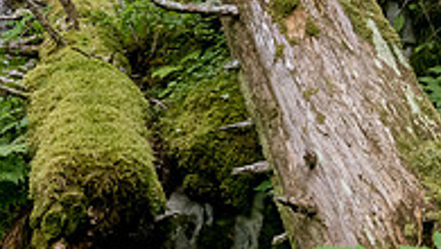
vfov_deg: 10.5
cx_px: 89
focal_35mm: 116
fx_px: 1357
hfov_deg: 18.3
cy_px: 66
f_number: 7.1
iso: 800
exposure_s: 1/40
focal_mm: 16
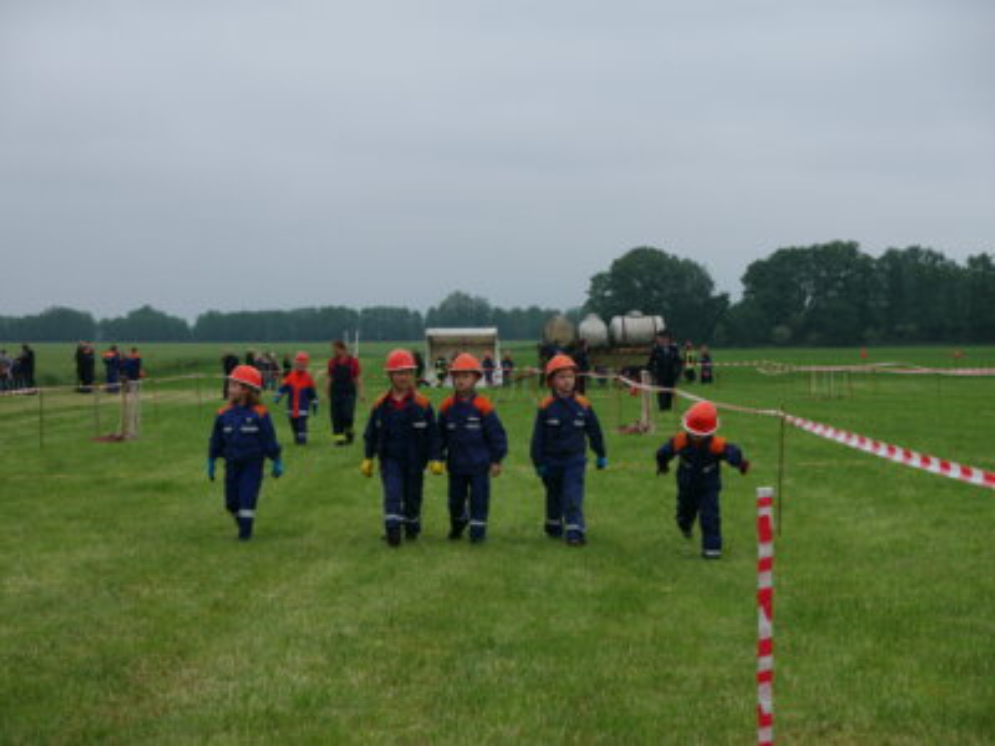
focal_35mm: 84
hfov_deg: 23.3
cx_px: 498
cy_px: 373
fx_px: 2414
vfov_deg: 17.6
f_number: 6.3
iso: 200
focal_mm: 42
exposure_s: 1/250
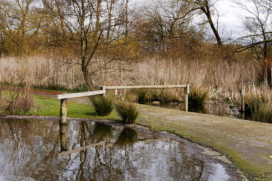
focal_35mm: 58
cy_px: 83
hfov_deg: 34.5
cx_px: 127
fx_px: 438
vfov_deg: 23.4
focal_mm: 26
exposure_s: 1/200
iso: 200
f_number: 9
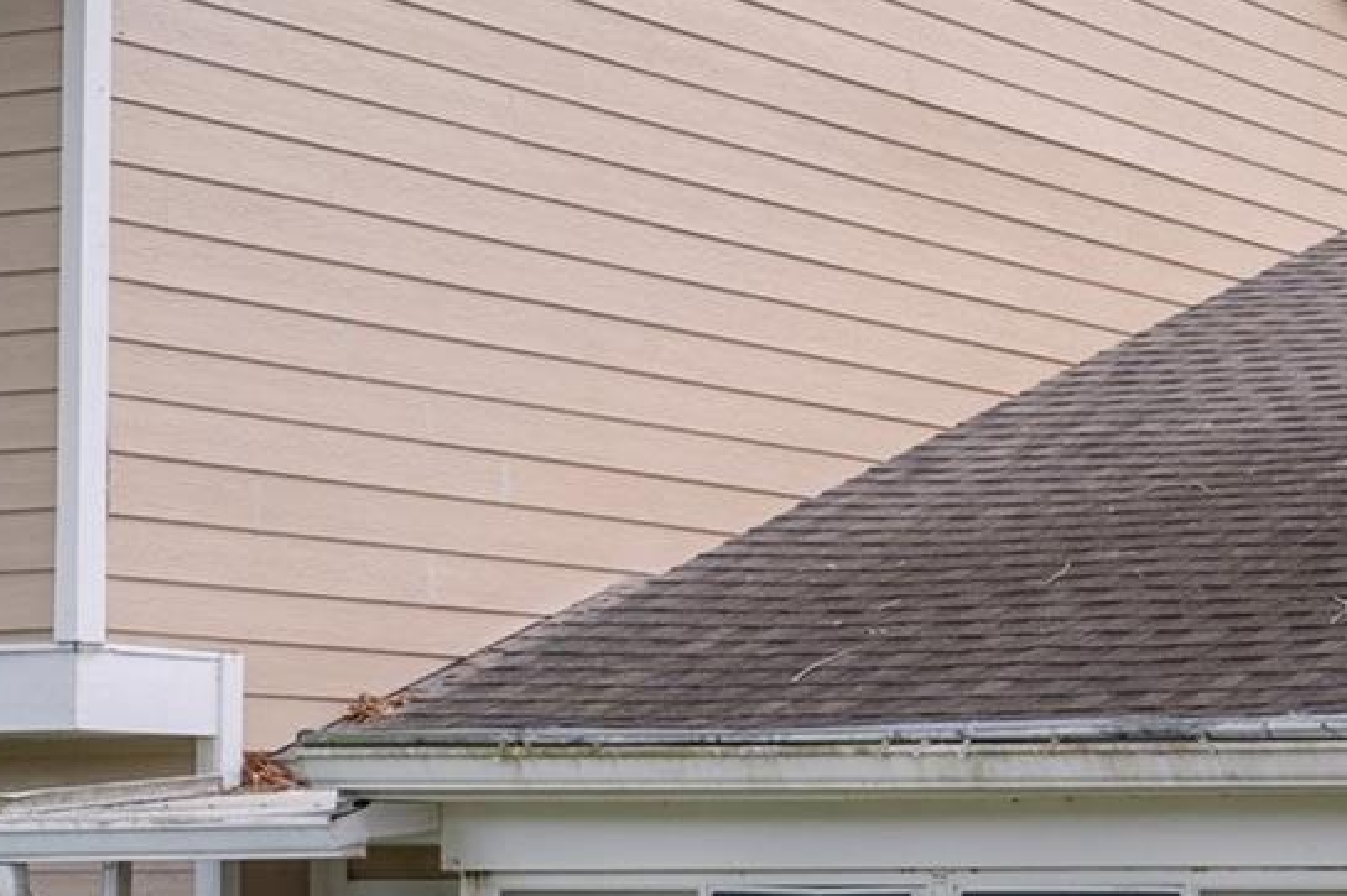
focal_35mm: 100
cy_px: 1111
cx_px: 1832
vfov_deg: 13.3
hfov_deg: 18.7
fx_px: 3739
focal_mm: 34
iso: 320
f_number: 8
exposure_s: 1/1.67
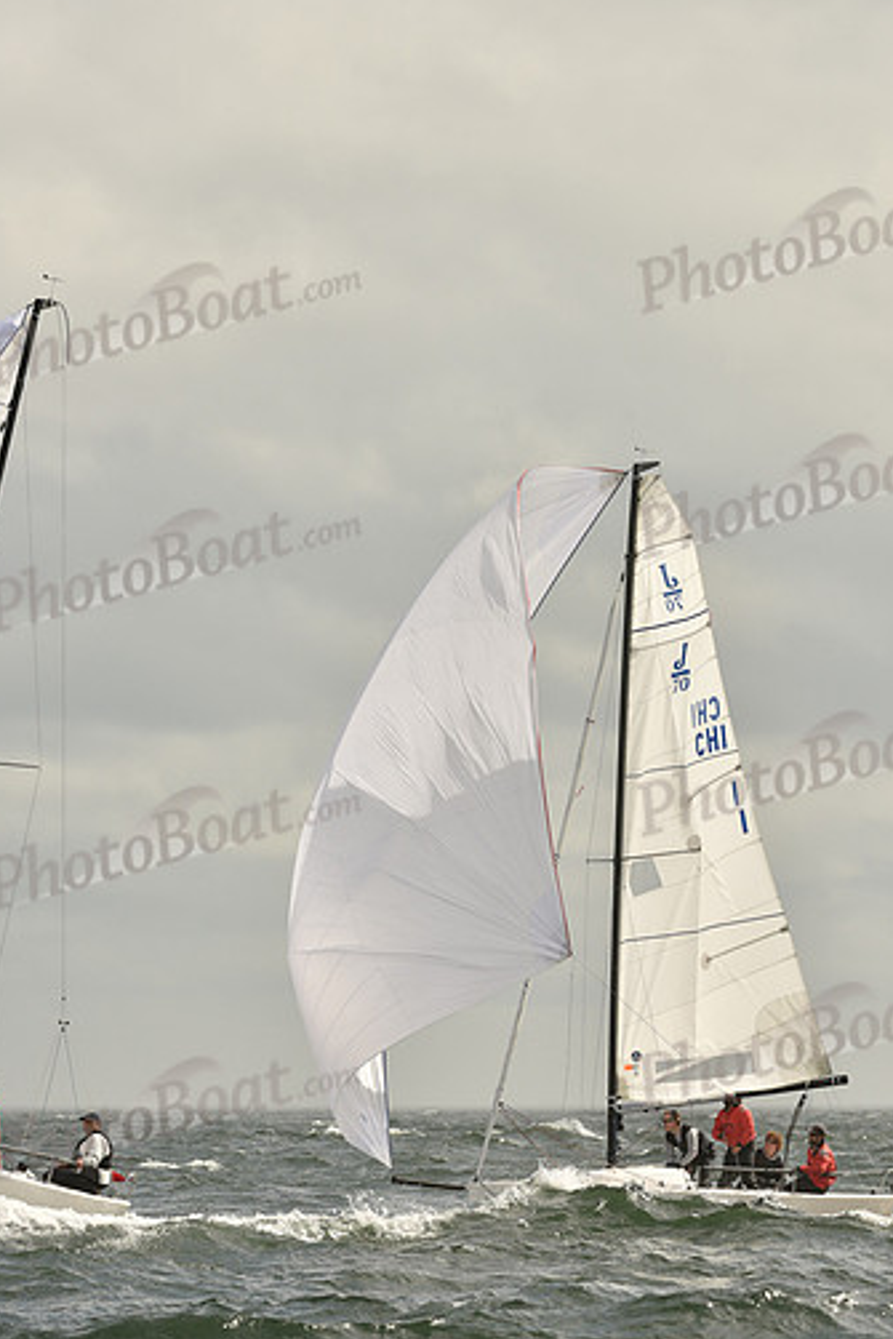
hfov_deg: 6.0
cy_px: 667
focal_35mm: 231
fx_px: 8589
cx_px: 500
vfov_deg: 8.9
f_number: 8
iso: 320
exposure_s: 1/1600
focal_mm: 200
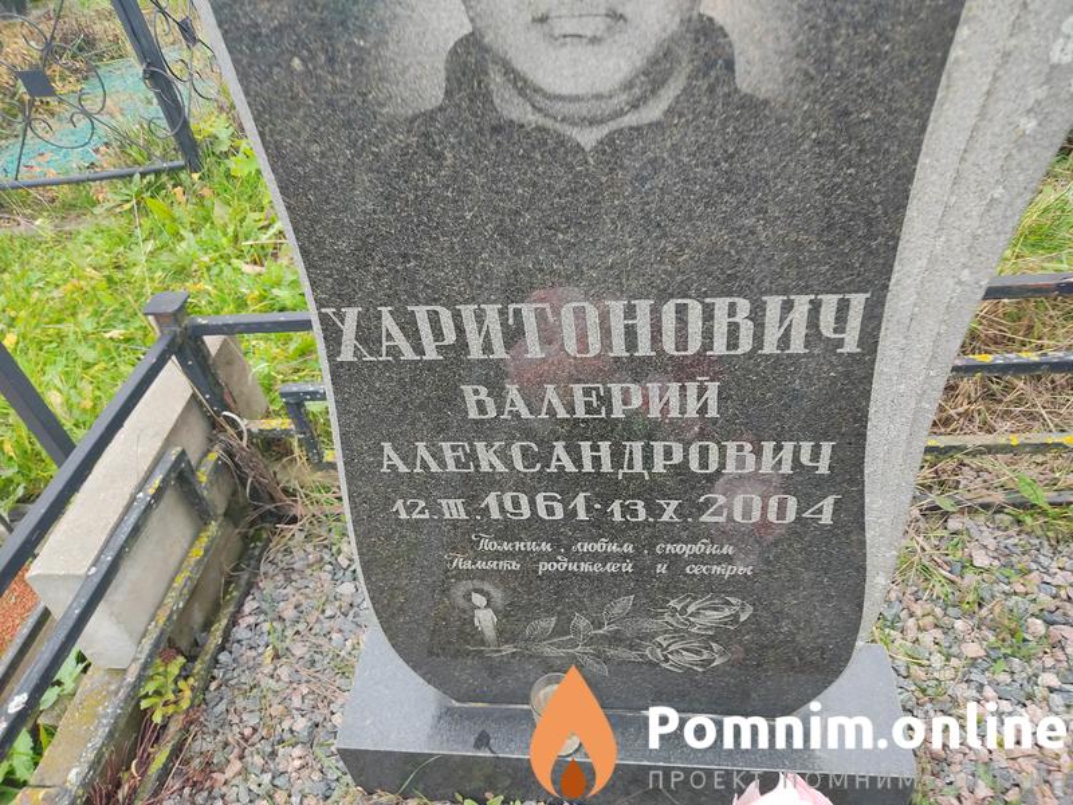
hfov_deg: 67.3
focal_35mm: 26
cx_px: 536
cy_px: 402
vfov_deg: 53.1
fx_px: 806
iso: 198
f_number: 1.79
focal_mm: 4.74
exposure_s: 1/120
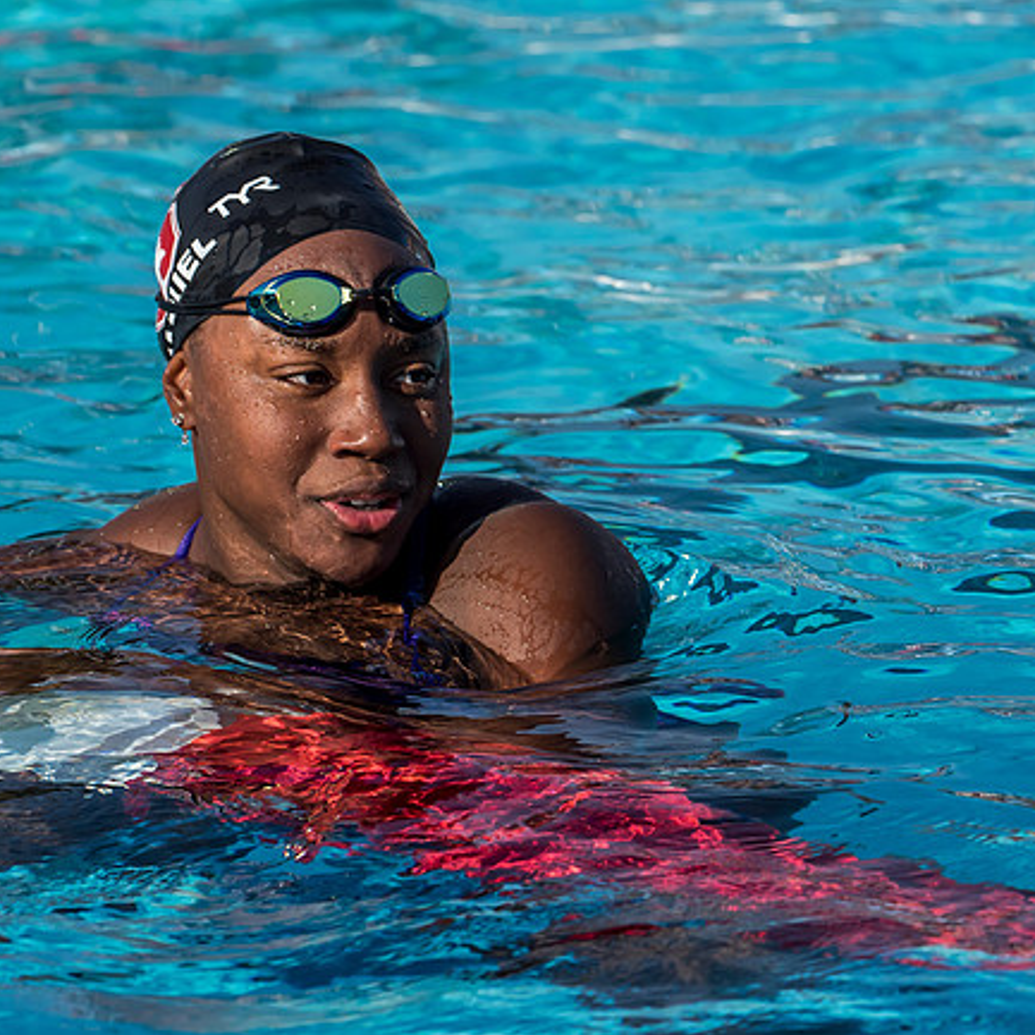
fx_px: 16068
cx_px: 349
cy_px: 518
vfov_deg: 3.7
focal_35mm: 475
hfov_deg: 3.7
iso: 250
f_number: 5.6
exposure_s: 1/1600
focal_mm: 200
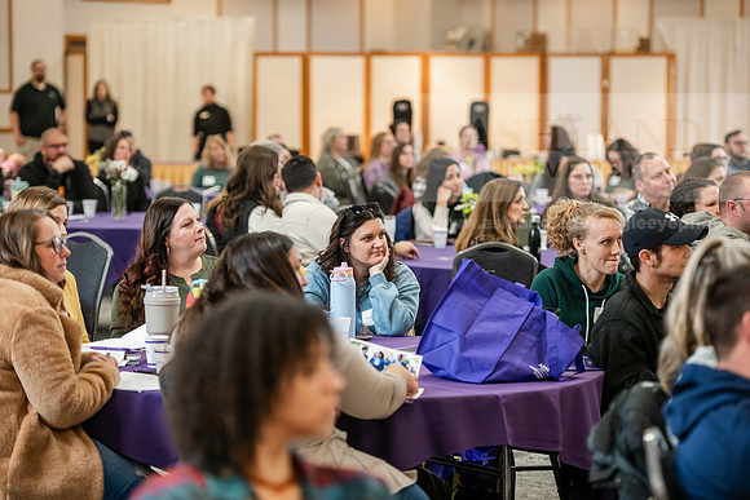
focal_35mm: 112
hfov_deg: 18.3
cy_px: 250
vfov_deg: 12.2
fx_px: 2334
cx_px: 375
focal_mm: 112
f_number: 3.2
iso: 1600
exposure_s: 1/160
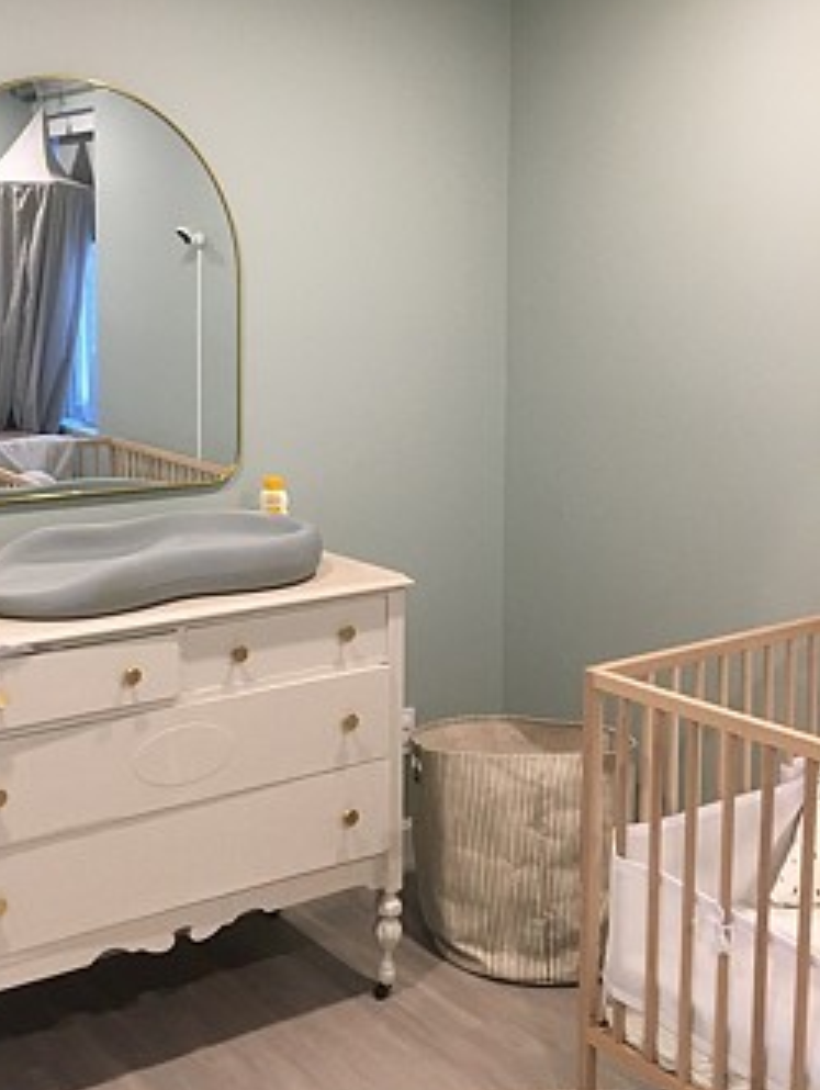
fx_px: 1324
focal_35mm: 42
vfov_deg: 44.5
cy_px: 441
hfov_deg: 33.9
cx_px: 231
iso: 160
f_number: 2.2
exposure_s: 1/30
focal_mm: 4.2
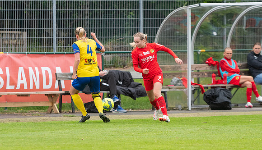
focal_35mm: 501
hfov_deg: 4.3
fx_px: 3497
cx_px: 154
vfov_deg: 2.5
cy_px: 102
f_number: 3.2
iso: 560
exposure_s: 1/1600
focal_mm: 200
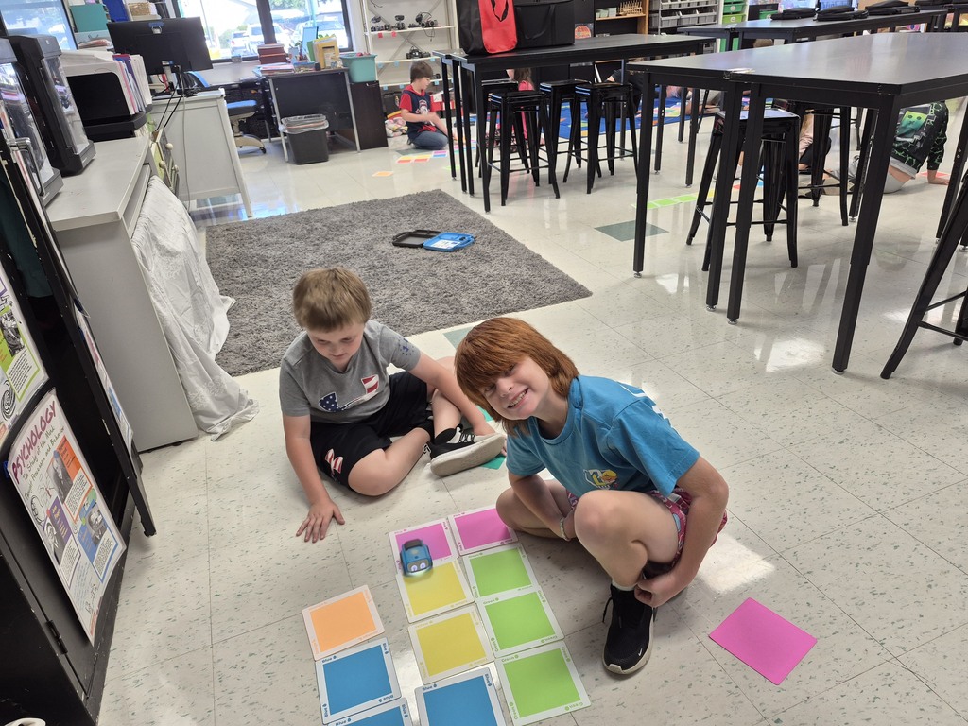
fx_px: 643
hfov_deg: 73.9
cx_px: 484
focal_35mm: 23
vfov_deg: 58.9
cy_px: 363
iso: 64
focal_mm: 5.4
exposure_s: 1/62
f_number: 1.8
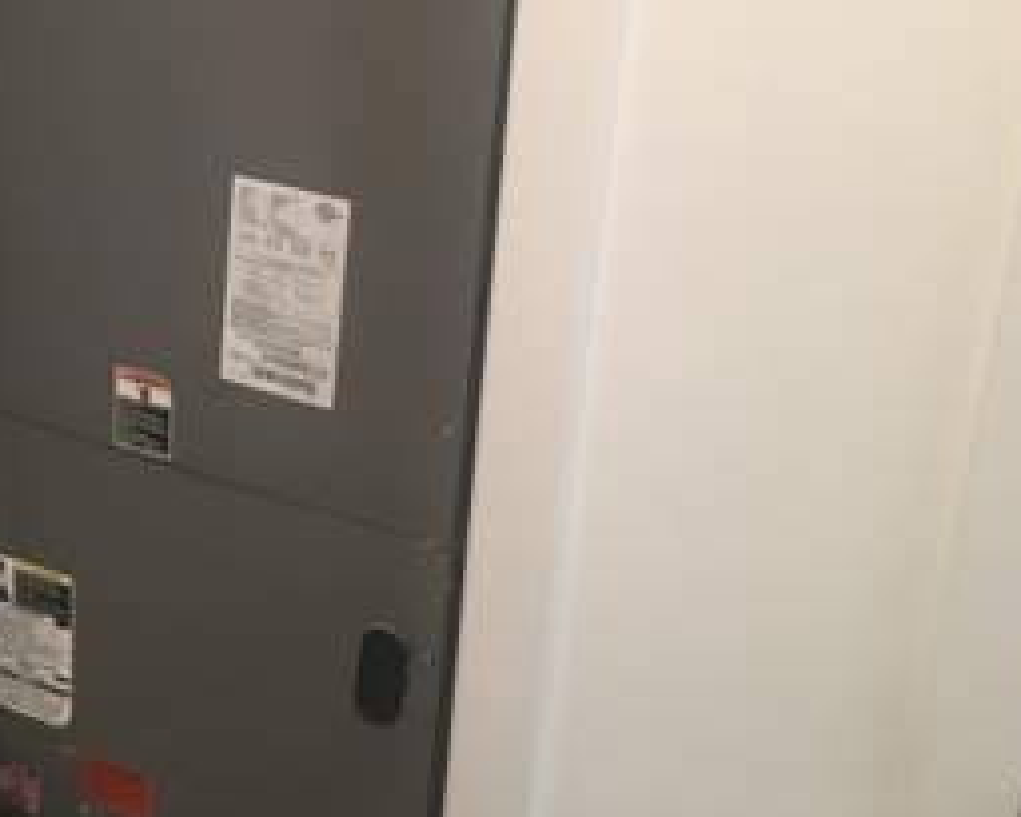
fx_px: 1602
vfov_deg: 28.2
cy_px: 203
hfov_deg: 34.0
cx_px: 171
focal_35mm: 53
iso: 50
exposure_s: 1/30
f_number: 2.2
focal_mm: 4.15
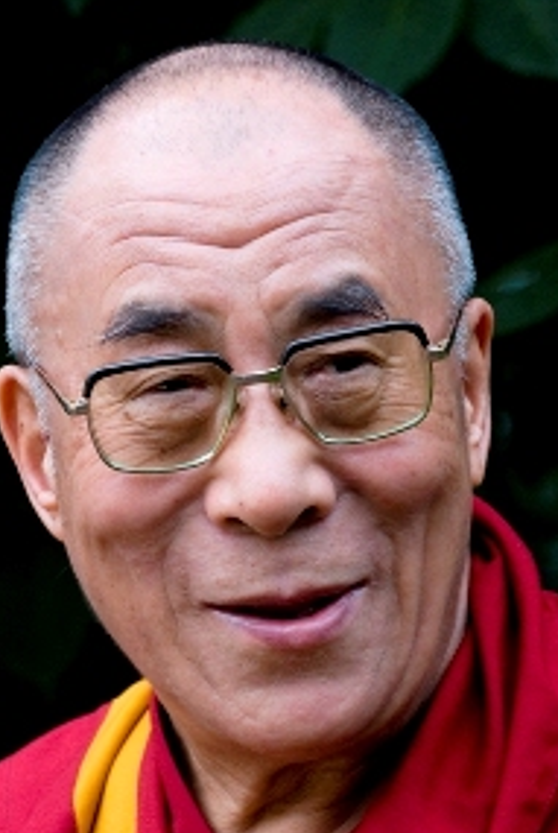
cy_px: 536
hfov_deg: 5.0
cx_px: 238
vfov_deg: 7.5
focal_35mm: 275
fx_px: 6363
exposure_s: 1/160
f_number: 11
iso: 400
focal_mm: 135
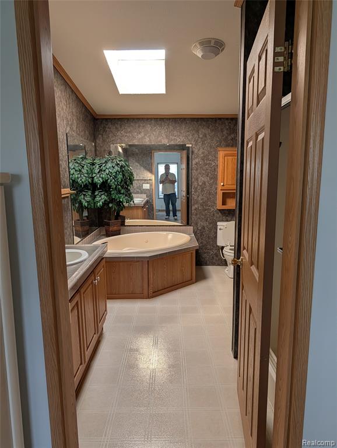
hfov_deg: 56.9
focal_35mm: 24
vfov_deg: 71.5
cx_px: 168
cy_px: 224
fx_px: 311
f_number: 1.68
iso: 329
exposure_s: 1/207
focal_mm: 6.9
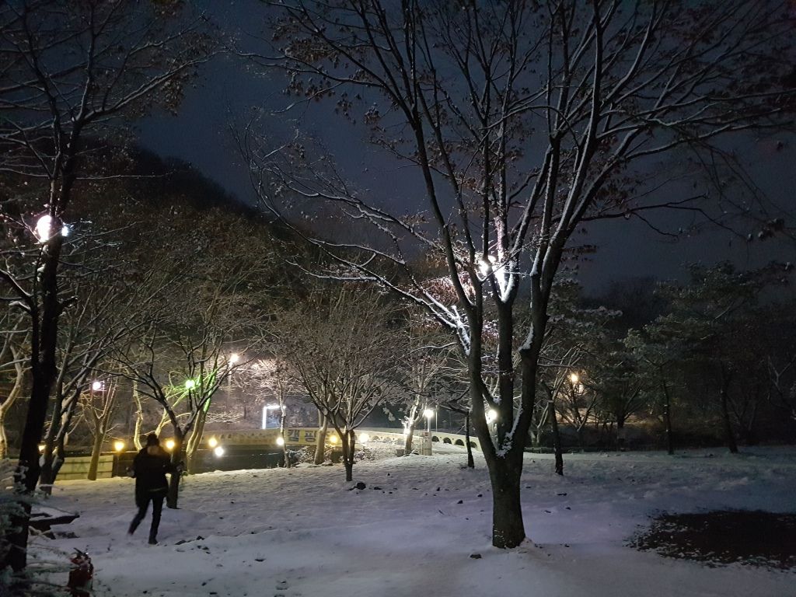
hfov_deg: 67.3
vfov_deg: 53.1
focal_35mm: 26
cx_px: 398
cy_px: 298
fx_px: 598
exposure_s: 1/10
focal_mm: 4.2
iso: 1250
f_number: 1.7
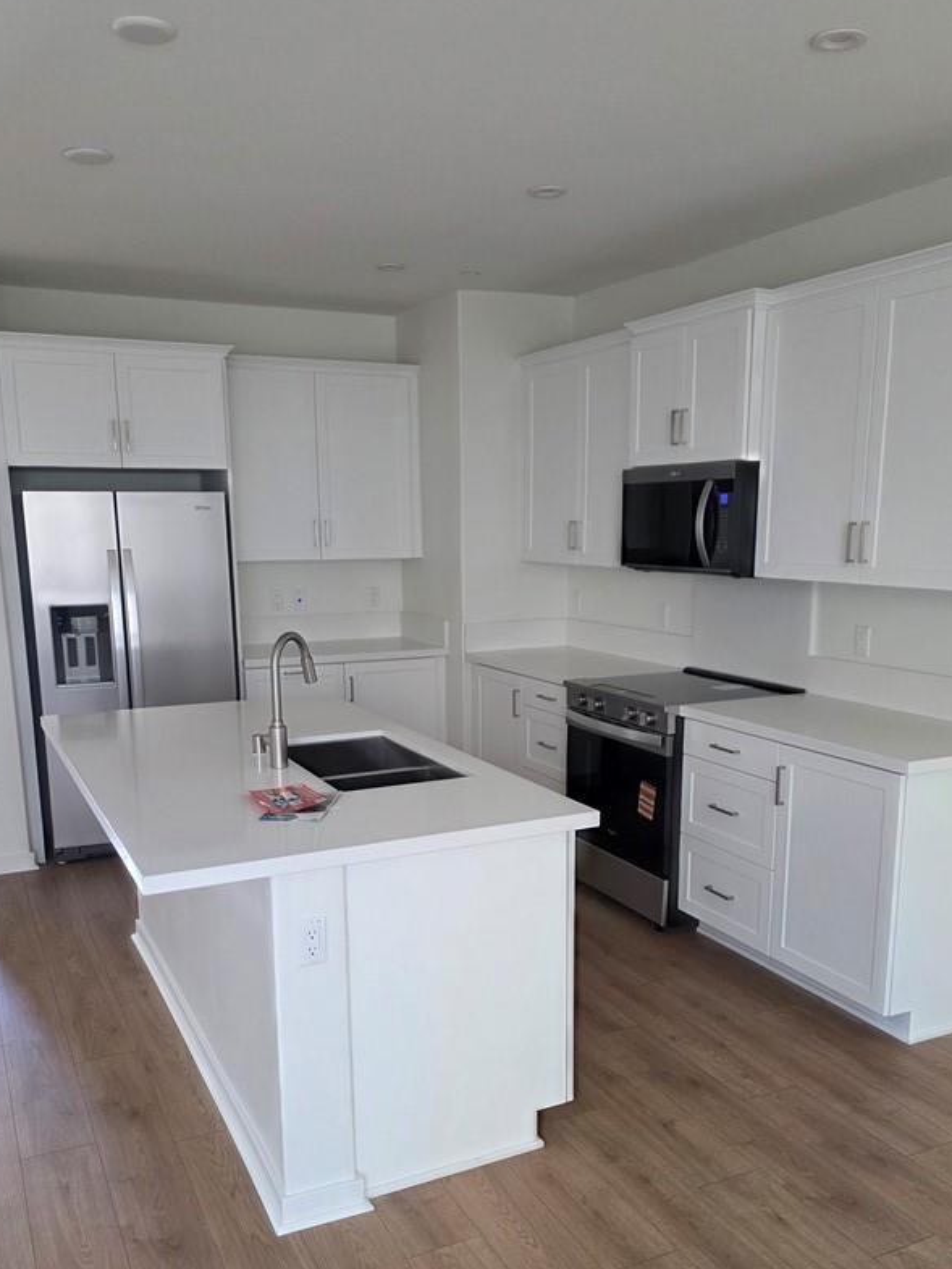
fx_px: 1100
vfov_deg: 59.7
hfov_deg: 46.8
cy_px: 727
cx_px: 495
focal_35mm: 30
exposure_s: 1/120
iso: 640
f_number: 1.7
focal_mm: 6.3
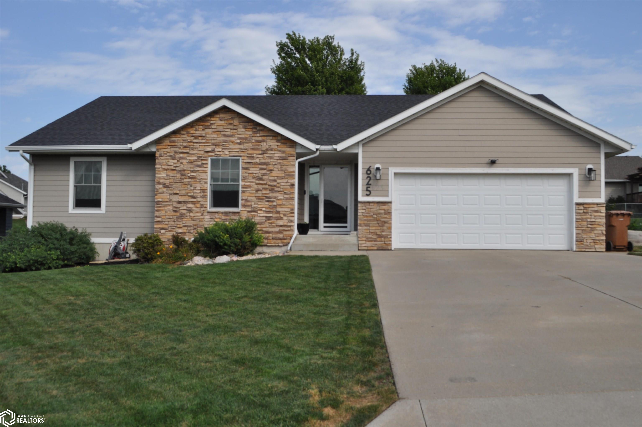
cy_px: 214
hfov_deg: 62.0
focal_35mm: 30
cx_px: 321
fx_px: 534
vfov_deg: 43.5
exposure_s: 1/400
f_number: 9
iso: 200
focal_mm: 20
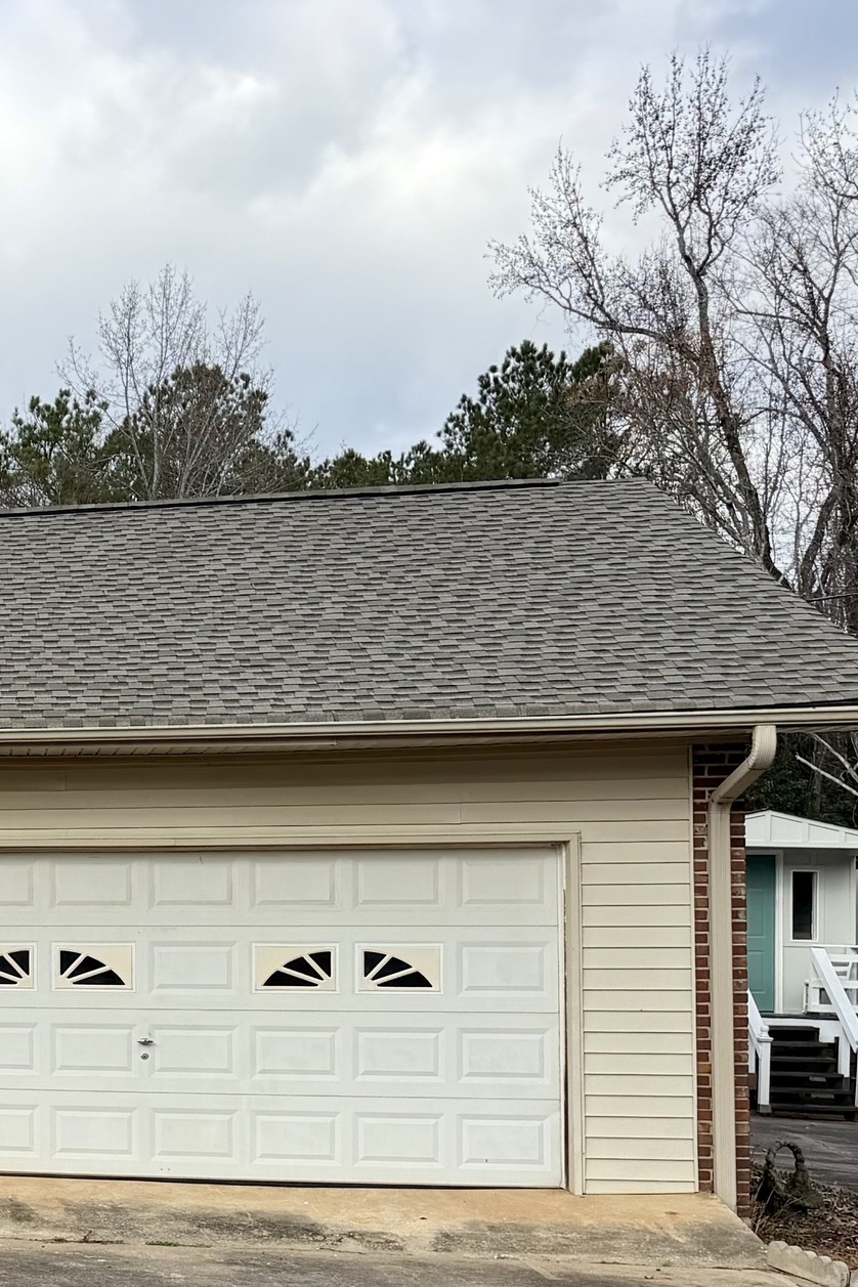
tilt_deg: +0.7
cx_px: -573
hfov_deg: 18.5
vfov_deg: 32.5
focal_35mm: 61
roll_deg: +0.5
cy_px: 897
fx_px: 2181
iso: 80
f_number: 1.78
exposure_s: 1/2232
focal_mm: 6.76
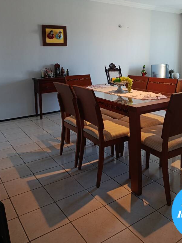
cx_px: 113
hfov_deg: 43.8
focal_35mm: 32
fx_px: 224
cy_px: 83
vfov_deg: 55.7
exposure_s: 1/60
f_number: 1.7
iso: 800
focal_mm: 5.24
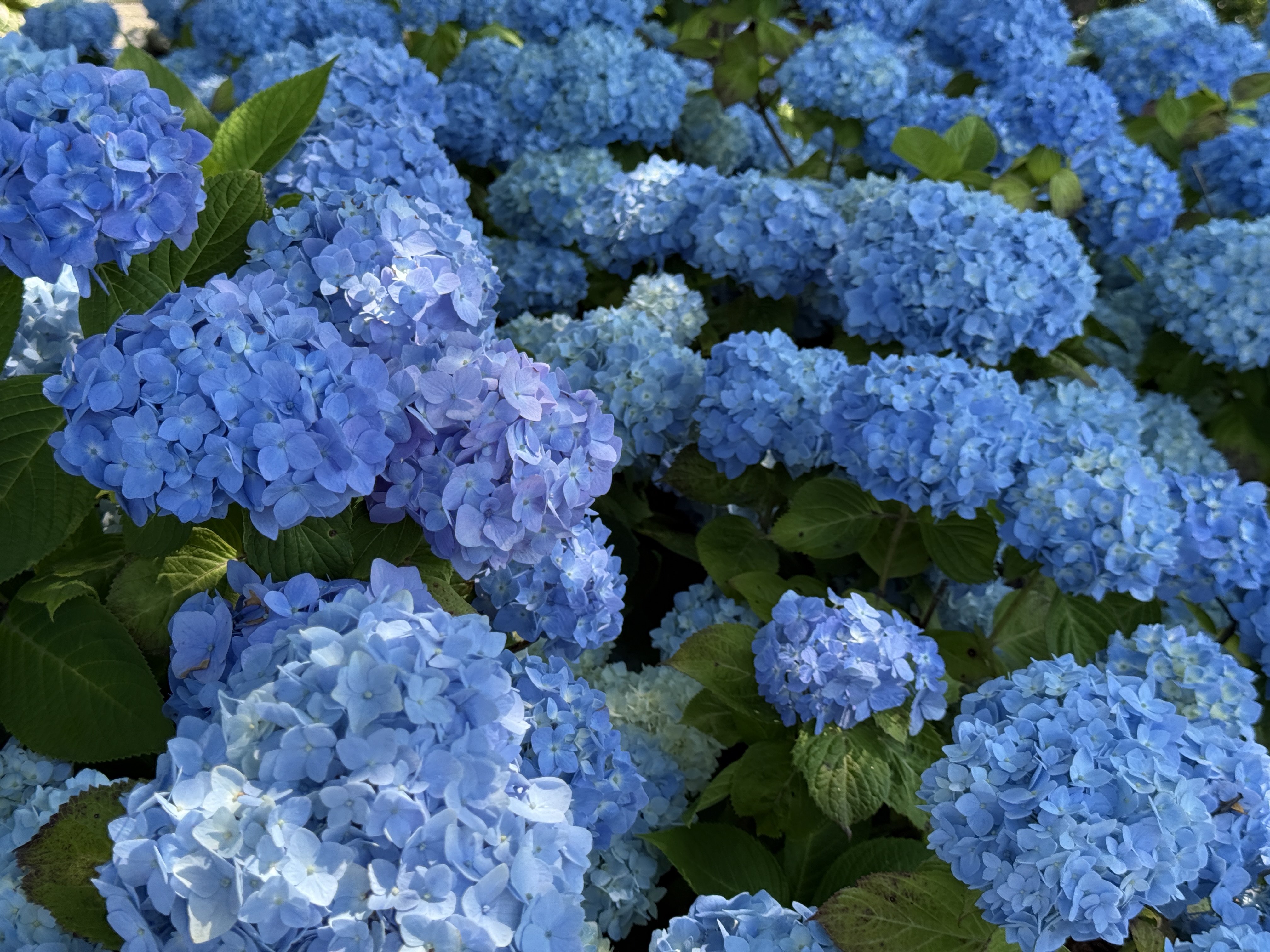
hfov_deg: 39.7
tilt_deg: -31.3
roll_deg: +8.5
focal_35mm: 48
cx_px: 635
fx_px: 1761
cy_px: 476
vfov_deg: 30.3
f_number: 1.78
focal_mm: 6.76
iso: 64
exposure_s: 1/1013
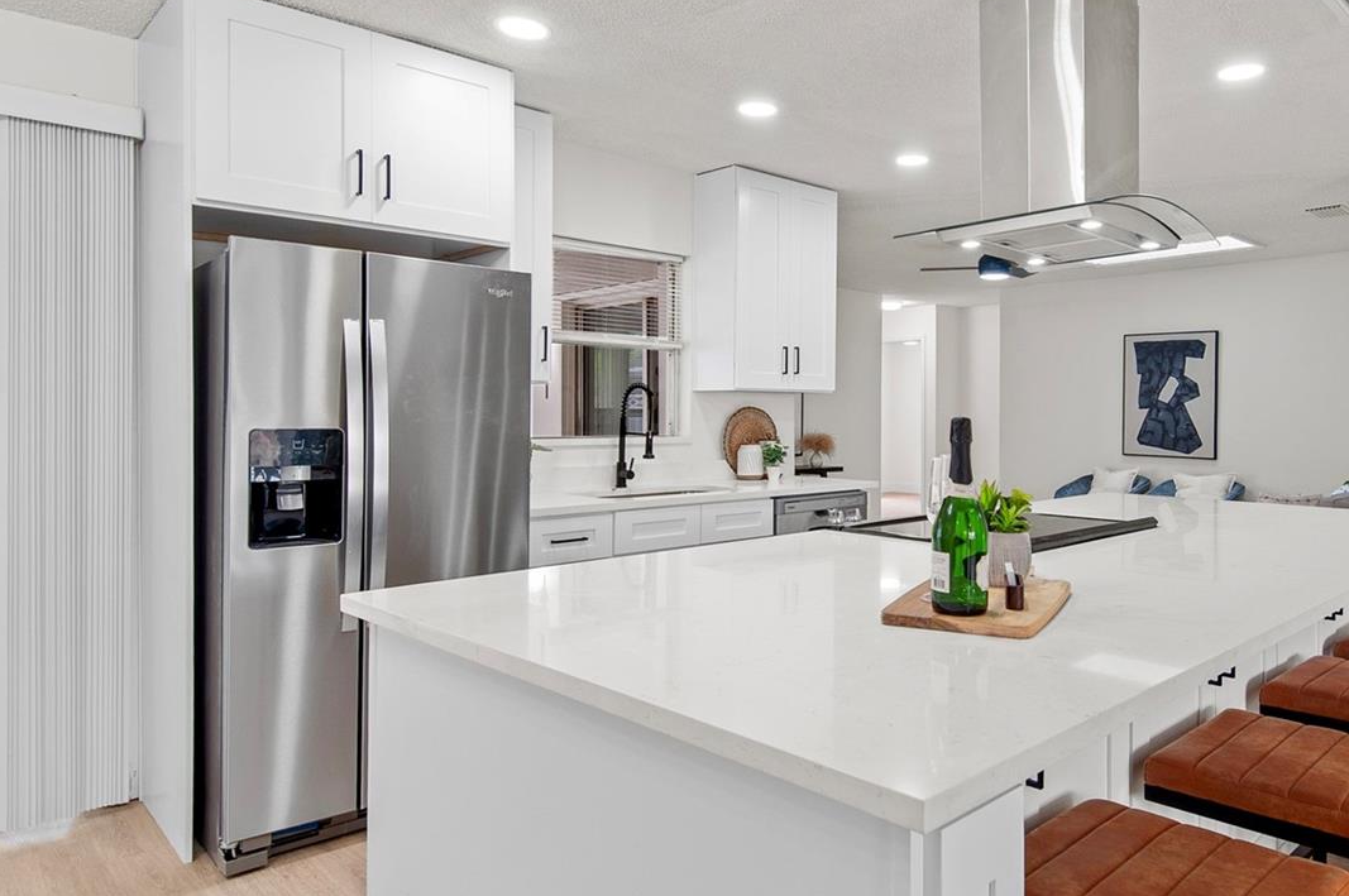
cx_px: 824
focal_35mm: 24
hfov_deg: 72.8
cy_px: 378
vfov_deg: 52.8
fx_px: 898
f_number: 9
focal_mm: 16
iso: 100
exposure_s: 1/3
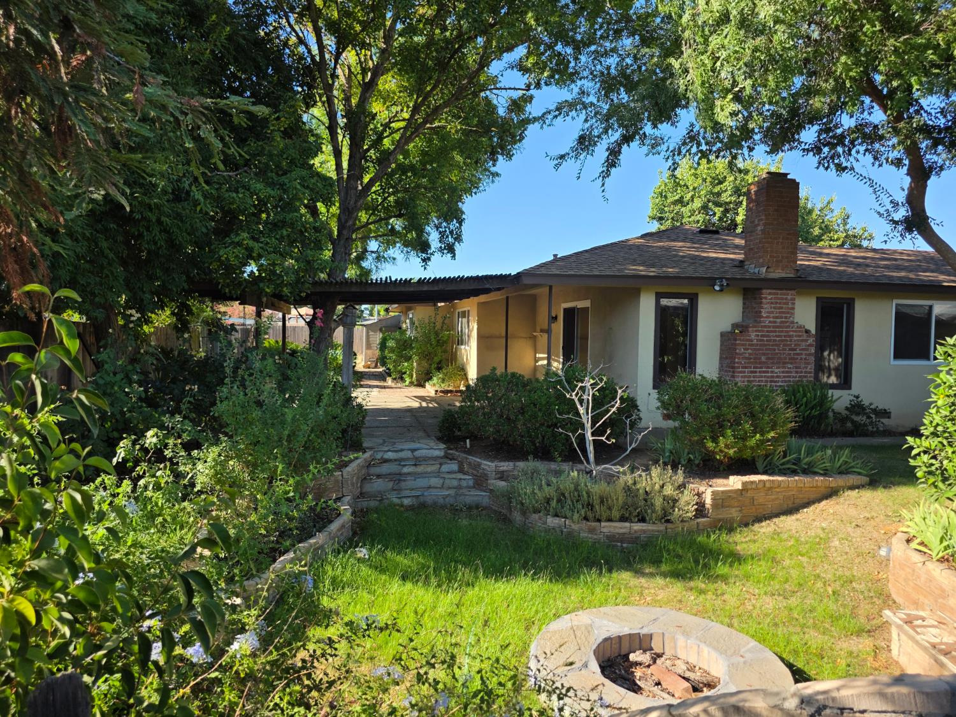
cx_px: 478
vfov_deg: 58.9
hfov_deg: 73.9
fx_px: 635
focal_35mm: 23
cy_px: 358
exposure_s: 1/2169
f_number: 1.7
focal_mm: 6.3
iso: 80
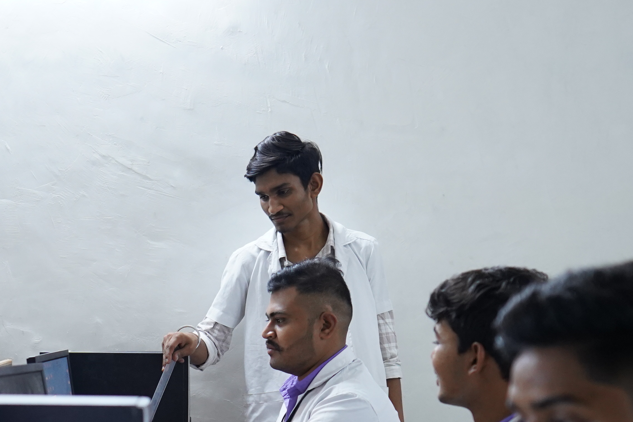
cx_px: 217
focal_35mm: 62
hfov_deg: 32.1
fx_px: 1090
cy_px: 357
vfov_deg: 21.6
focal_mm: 24
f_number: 2
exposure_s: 1/100
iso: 2000
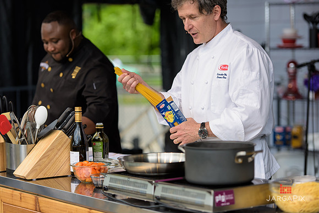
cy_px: 106
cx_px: 160
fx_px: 975
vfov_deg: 12.5
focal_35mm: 110
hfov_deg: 18.6
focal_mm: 110
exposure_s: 1/1250
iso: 250
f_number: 3.2
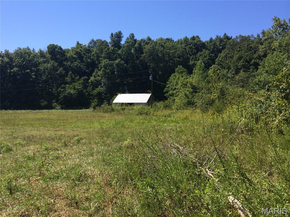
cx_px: 145
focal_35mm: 30
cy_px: 108
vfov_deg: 46.8
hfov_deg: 60.0
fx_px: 251
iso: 40
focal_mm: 4.12
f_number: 2.2
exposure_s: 1/1580
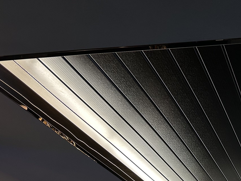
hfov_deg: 31.0
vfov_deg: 25.7
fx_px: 397
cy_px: 92
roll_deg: -1.6
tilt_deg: +29.3
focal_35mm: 57
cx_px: 249
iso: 200
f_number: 1.78
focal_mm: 6.86
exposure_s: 1/100
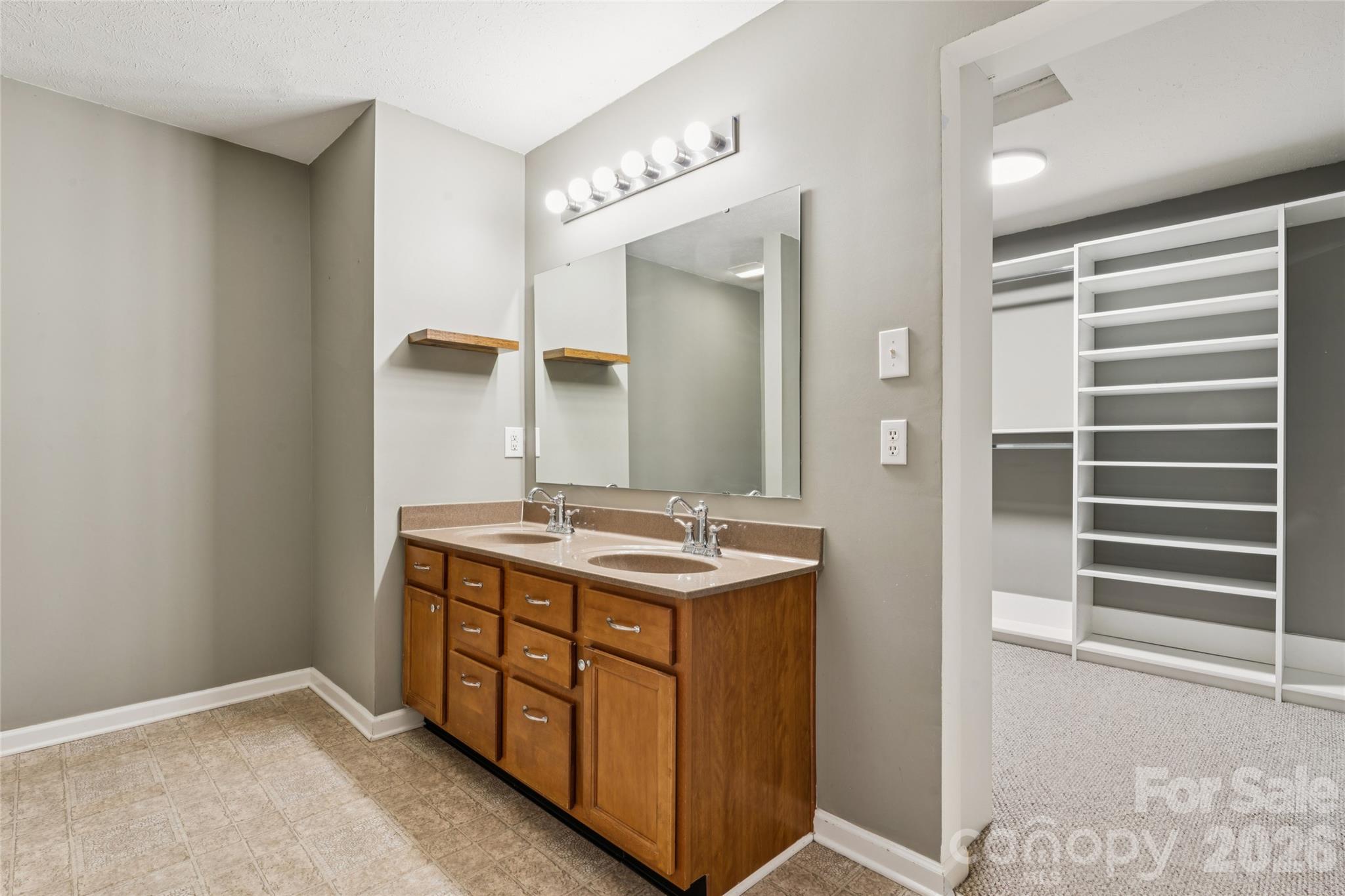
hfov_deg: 92.9
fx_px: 639
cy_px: 448
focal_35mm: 17
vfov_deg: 70.1
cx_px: 672
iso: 100
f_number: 13
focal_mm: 17.1
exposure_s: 1.6
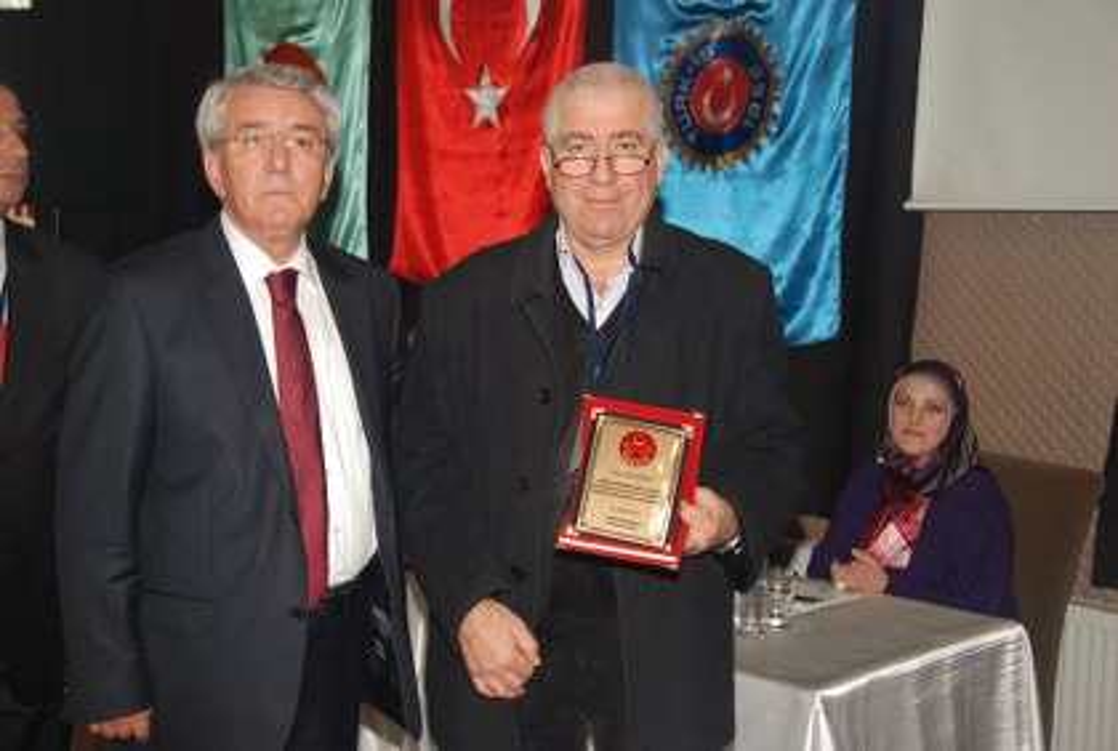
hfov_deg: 41.0
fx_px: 1494
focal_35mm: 48
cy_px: 376
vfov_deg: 28.2
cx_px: 559
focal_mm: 32
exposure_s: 1/60
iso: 200
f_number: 4.2
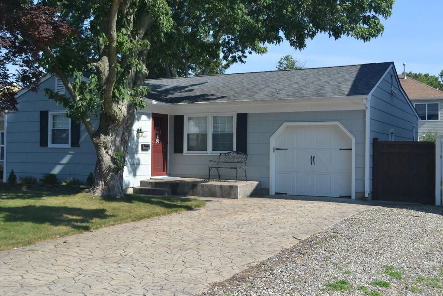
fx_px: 480
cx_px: 222
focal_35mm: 39
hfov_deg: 49.5
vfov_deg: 34.2
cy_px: 148
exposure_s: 1/200
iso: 100
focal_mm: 26
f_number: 7.1
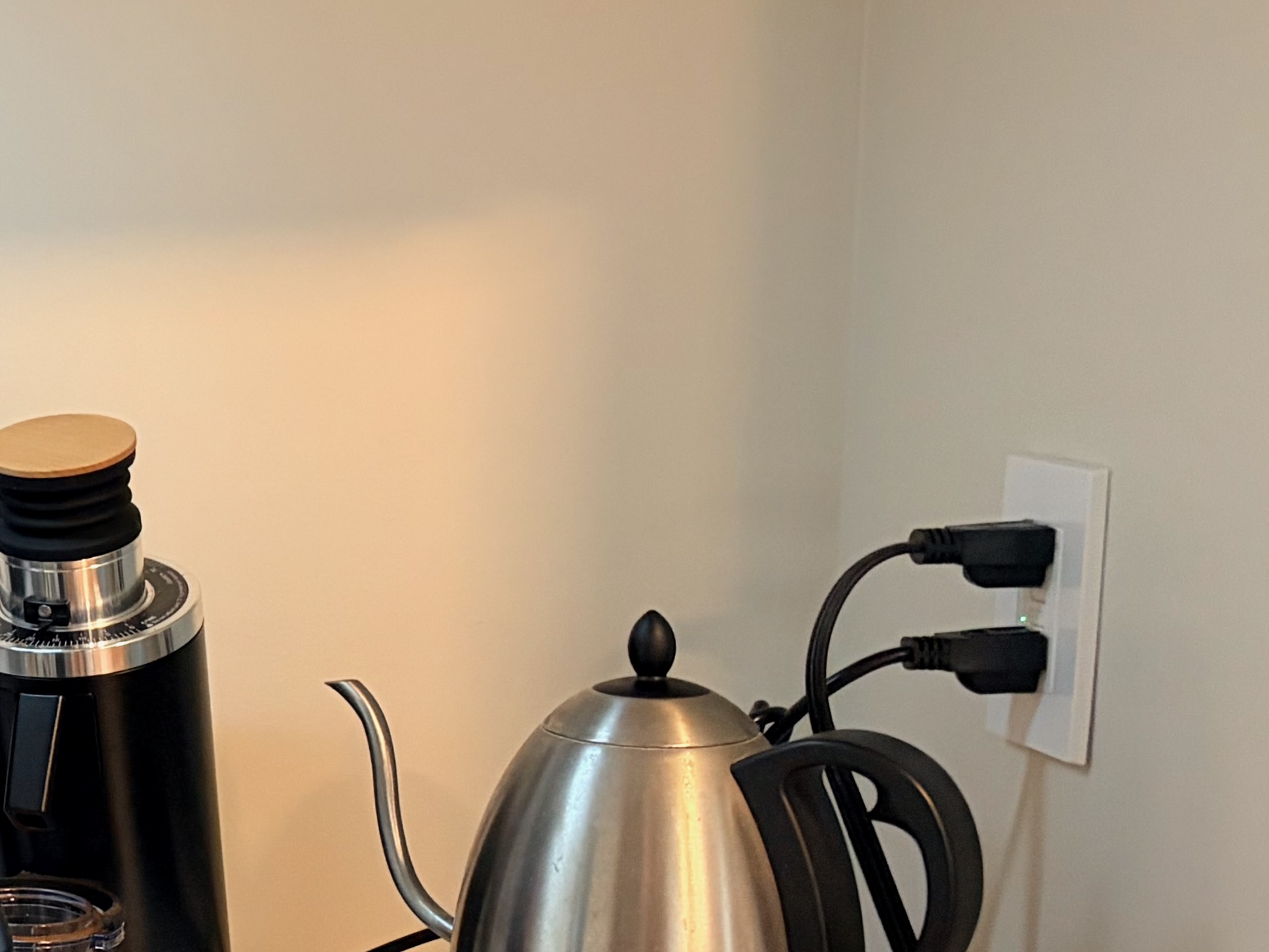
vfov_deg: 20.4
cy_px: 587
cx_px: -449
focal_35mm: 72
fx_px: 2640
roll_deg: -1.0
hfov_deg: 23.4
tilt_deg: -8.1
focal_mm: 5.96
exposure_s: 1/40
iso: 400
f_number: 1.6
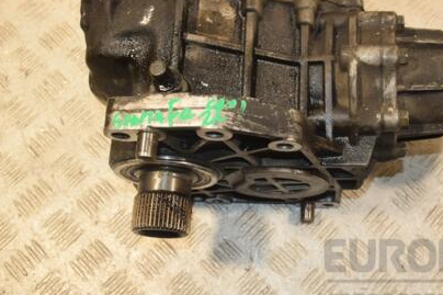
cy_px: 110
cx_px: 304
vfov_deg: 27.4
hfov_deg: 39.8
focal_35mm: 49
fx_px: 603
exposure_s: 1/200
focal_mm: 22
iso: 800
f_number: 7.1
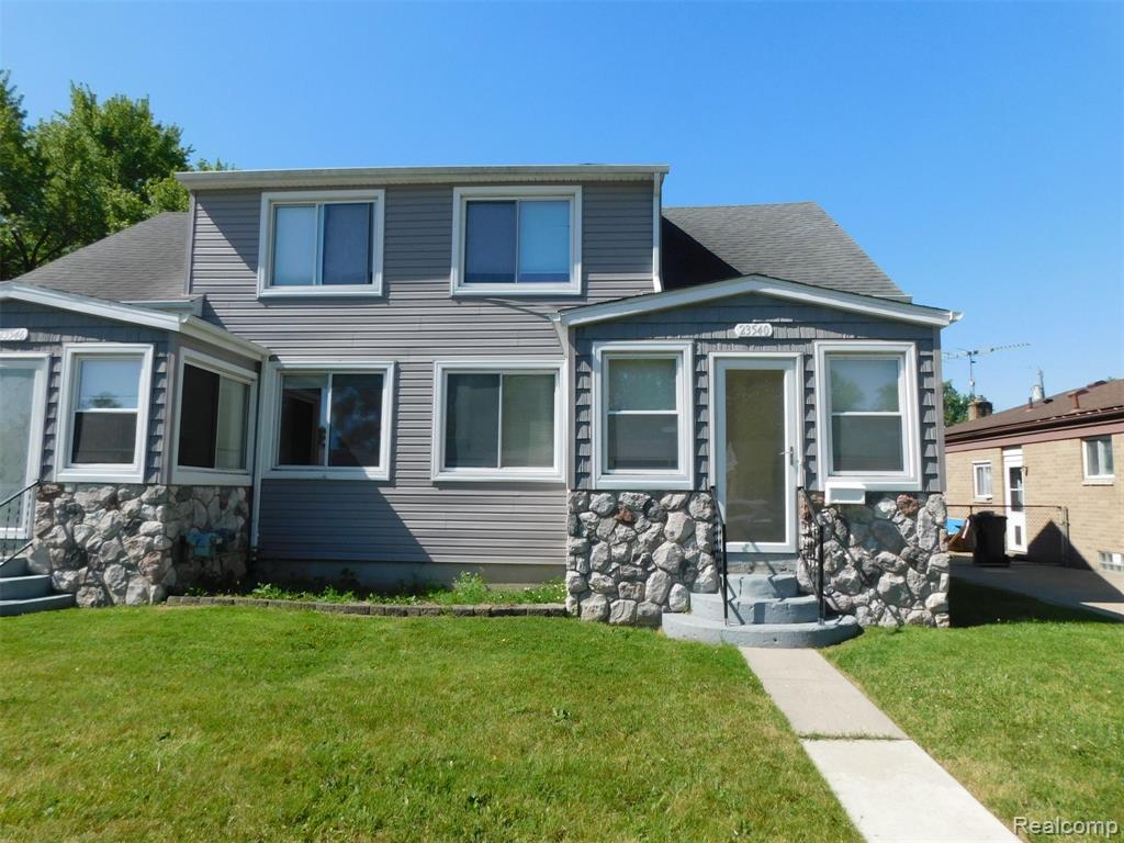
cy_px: 422
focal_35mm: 23
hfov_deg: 73.9
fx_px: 747
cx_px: 562
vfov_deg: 58.9
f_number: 3
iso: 125
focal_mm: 4
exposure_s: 1/1500
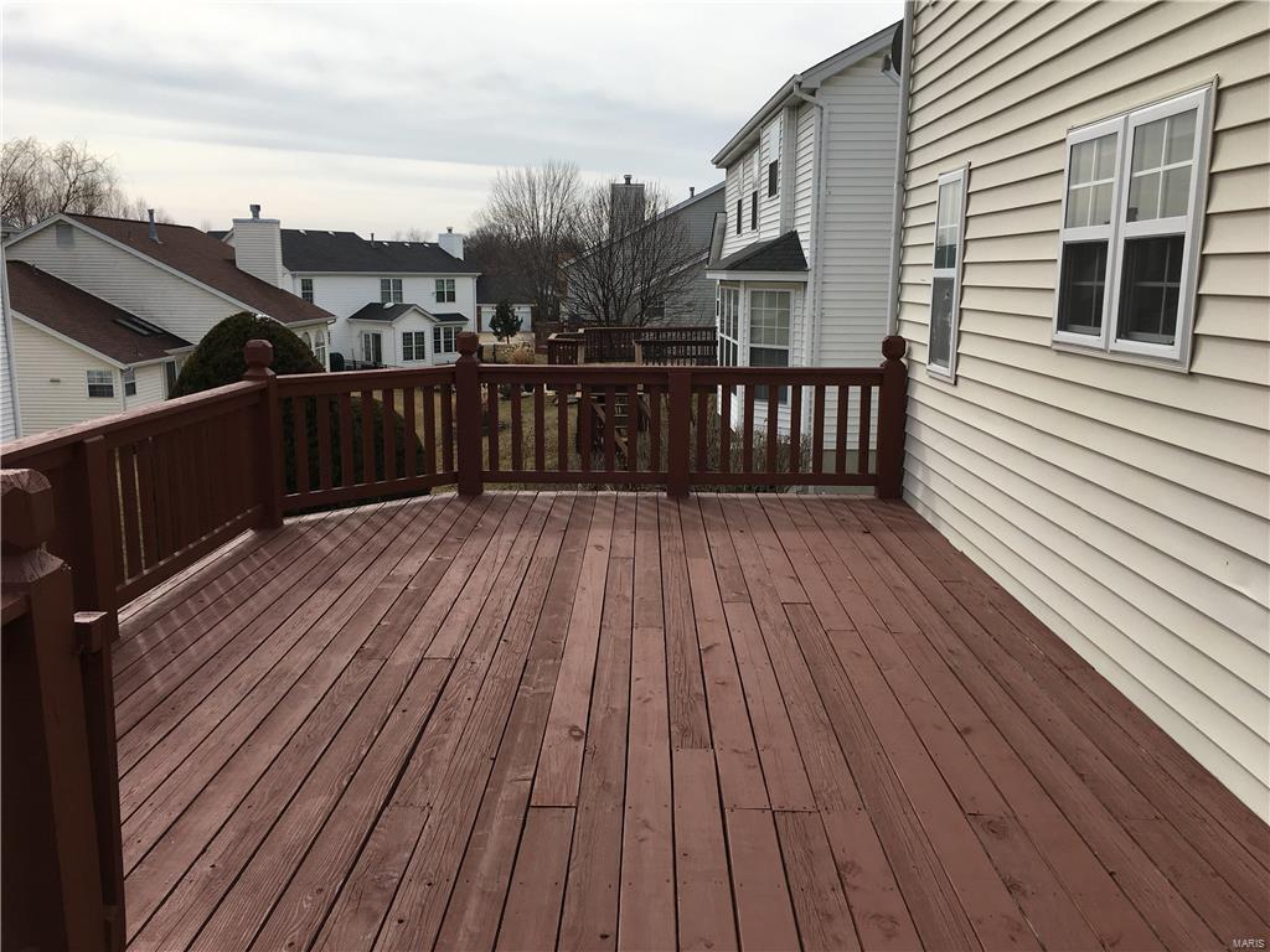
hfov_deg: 61.7
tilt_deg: -10.7
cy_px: 476
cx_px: 635
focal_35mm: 29
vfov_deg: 48.2
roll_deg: +0.7
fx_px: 1064
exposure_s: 1/2079
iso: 25
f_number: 2.2
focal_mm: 4.15
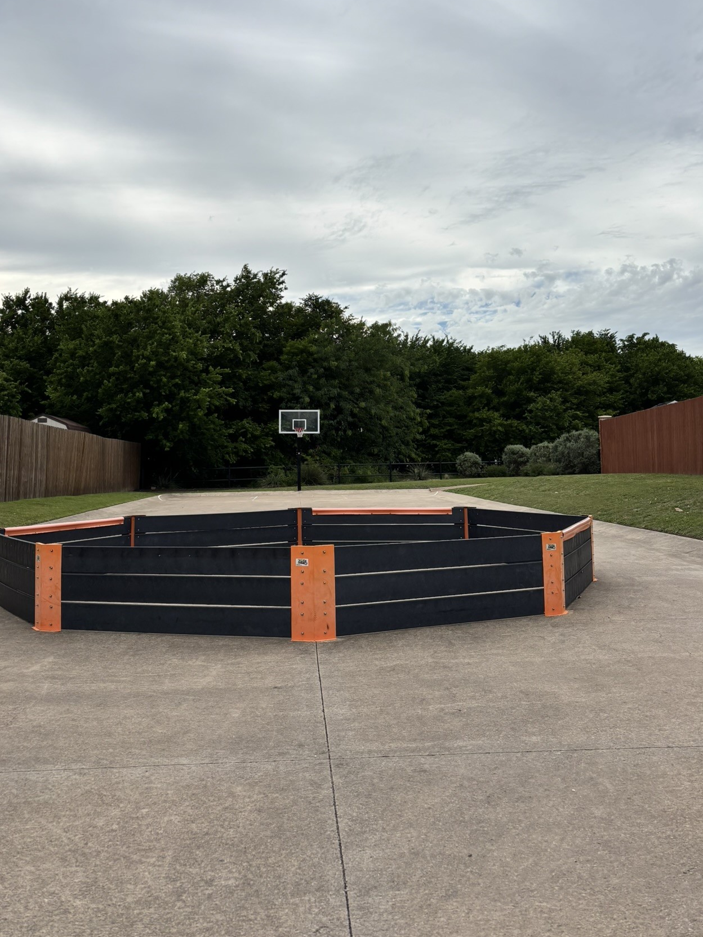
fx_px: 866
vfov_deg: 56.6
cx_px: 333
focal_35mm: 32
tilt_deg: +6.4
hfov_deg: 44.1
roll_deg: +0.1
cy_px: 398
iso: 50
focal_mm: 5.96
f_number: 1.6
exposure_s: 1/3650
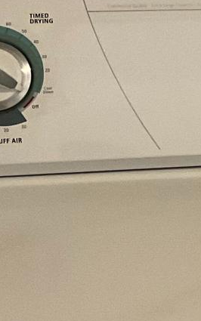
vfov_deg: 14.1
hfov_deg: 7.6
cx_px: 628
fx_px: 1296
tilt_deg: -24.4
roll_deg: -4.4
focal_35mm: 148
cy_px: 235
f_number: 1.8
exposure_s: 1/60
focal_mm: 3
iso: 80
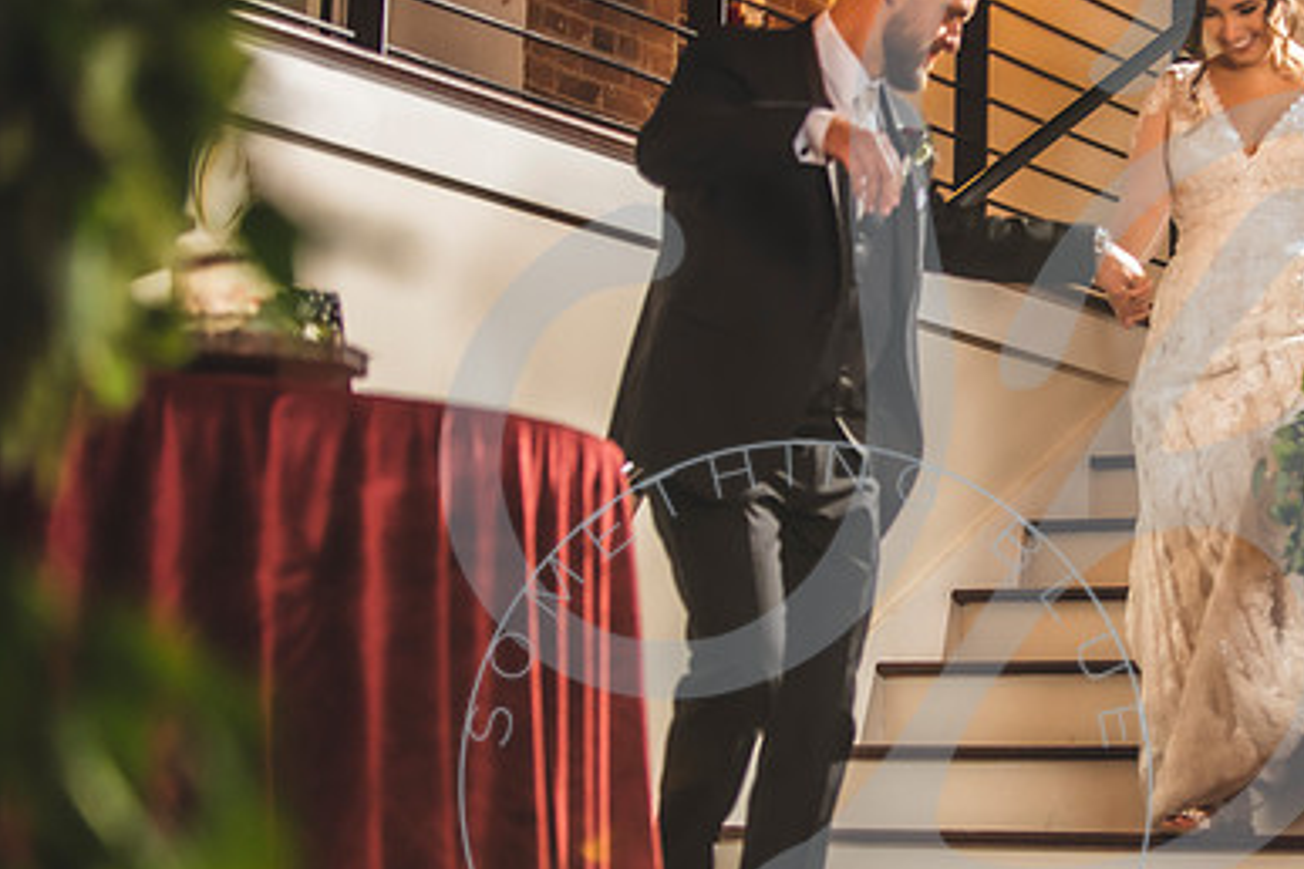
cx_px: 974
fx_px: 4020
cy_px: 504
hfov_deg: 18.3
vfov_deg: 12.3
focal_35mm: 111
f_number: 2.8
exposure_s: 1/200
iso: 800
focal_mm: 70
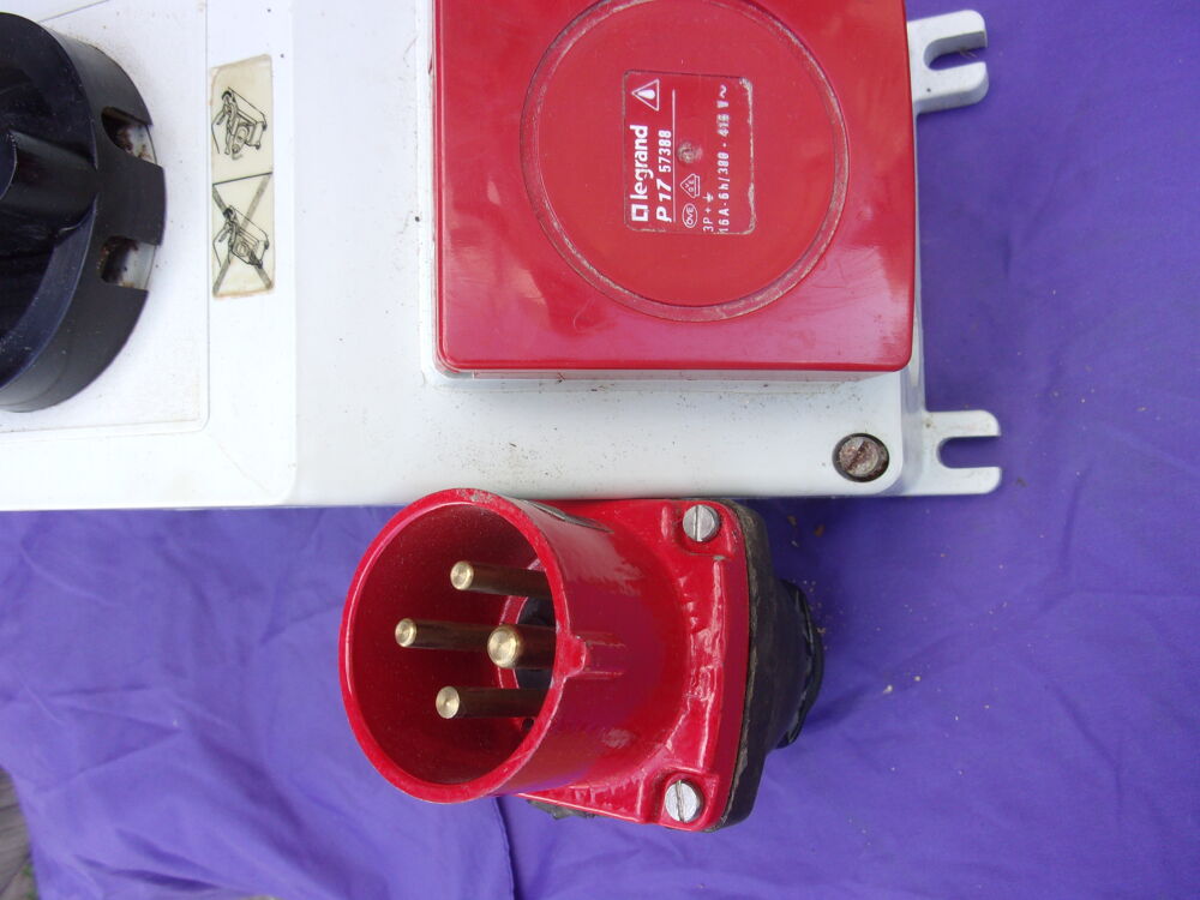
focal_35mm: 28
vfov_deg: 49.7
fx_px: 971
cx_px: 600
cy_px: 450
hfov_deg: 63.4
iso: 80
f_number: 3.9
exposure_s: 1/70
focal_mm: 5.1
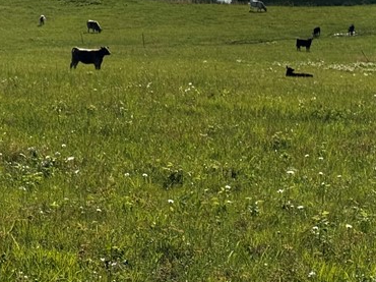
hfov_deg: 14.8
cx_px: 152
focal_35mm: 133
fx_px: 1444
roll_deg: -0.9
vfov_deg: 11.0
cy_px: -45
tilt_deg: -6.3
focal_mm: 6.76
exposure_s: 1/9009
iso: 64
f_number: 1.78
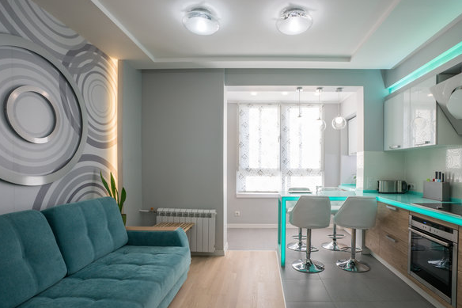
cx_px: 241
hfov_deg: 93.2
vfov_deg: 70.4
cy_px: 162
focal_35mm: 17
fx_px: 218
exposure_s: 1/4
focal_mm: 16
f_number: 13
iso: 200
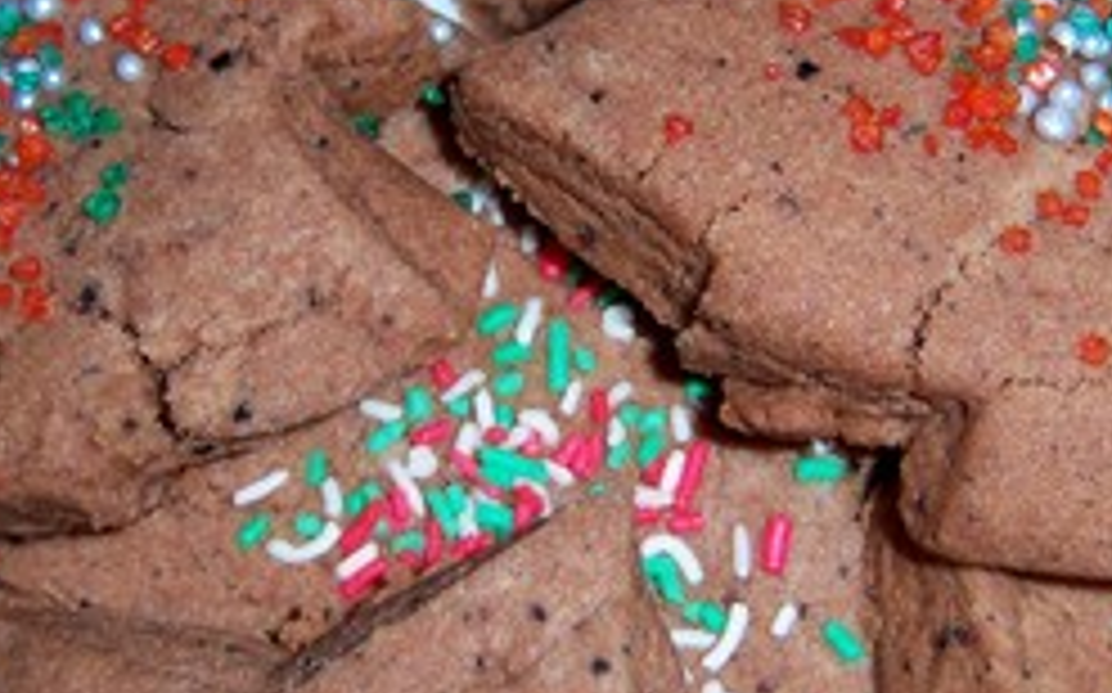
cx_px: 599
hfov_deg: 21.9
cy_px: 252
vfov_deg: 13.7
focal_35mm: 95
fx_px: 2877
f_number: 2.8
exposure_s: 1/60
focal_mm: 7.5
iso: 80
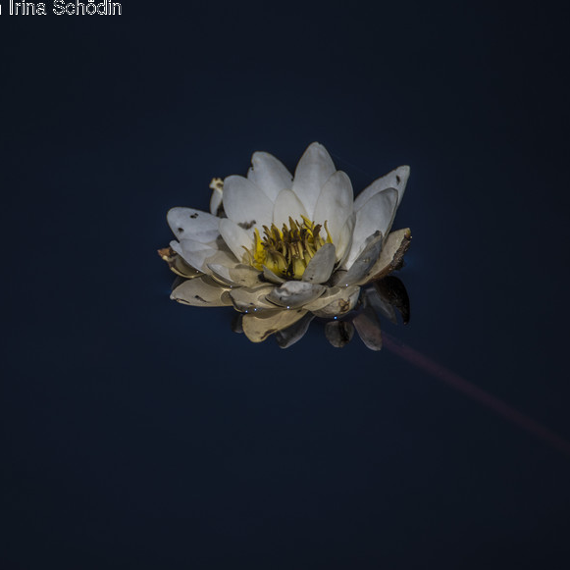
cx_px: 194
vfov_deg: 2.2
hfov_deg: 2.2
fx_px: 14717
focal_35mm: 790
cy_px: 279
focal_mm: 600
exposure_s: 1/2000
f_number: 6.3
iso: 640
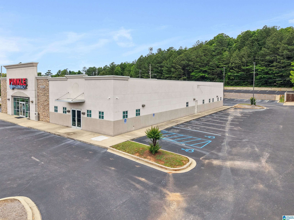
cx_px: 147
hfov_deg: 71.6
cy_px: 110
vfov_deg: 56.8
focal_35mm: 24
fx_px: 204
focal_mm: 8.7
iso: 210
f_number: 1.8
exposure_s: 1/4000
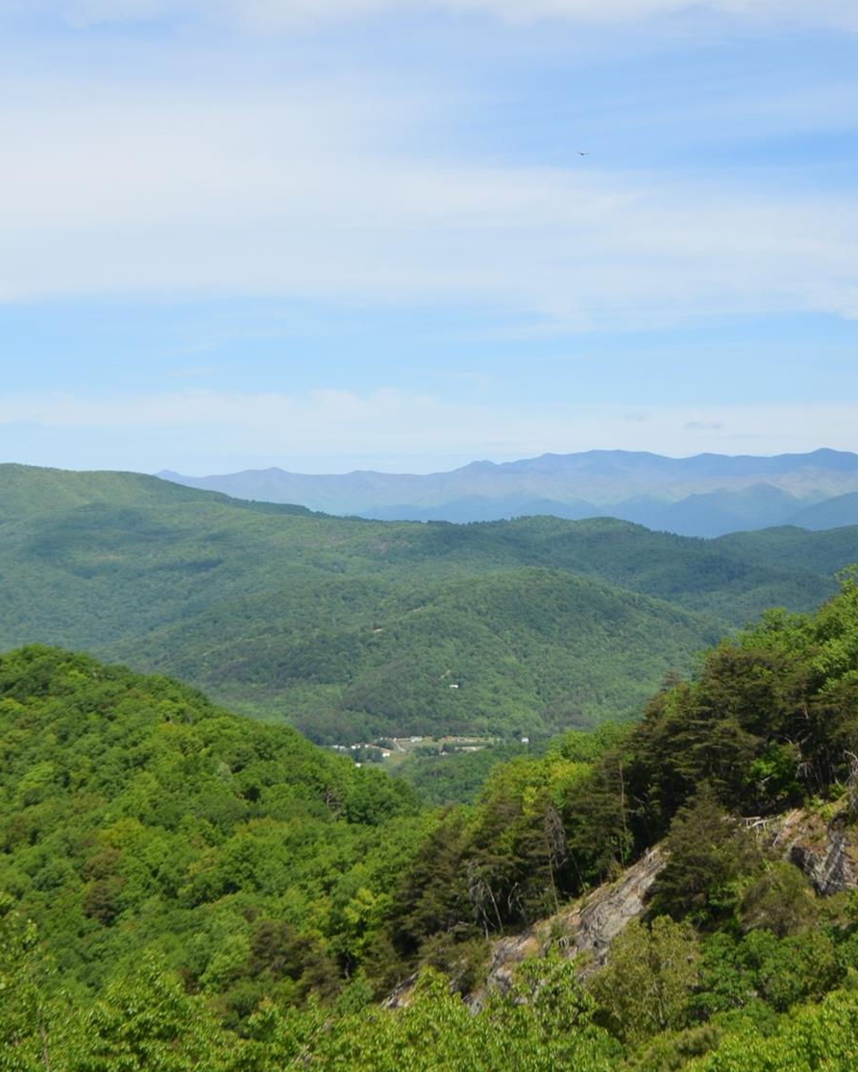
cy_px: 514
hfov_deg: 24.5
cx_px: 520
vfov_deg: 30.5
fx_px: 1968
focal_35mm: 62
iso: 100
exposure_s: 1/200
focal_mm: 24
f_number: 9
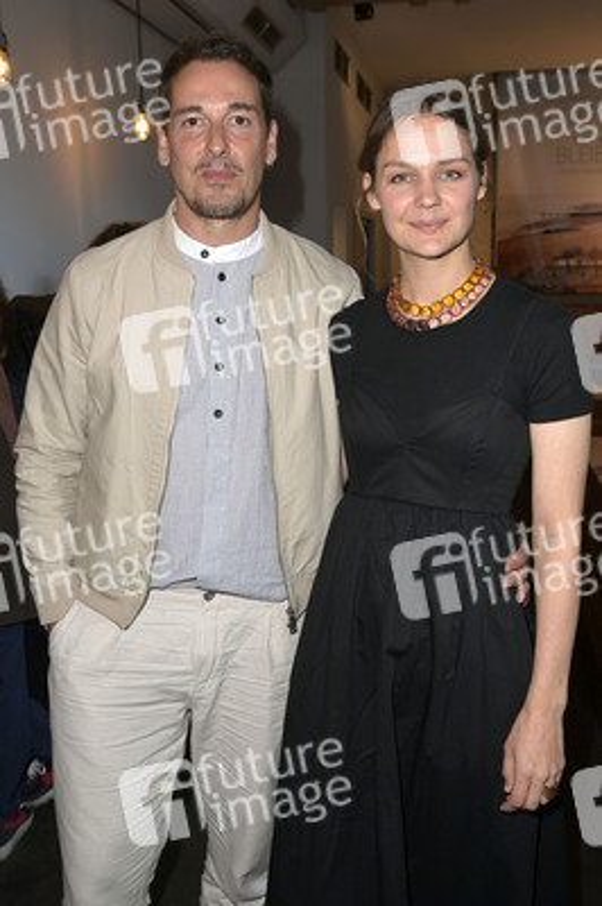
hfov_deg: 38.8
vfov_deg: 55.8
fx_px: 854
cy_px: 453
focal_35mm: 34
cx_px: 301
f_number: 5.6
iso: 1250
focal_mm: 34
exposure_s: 1/100
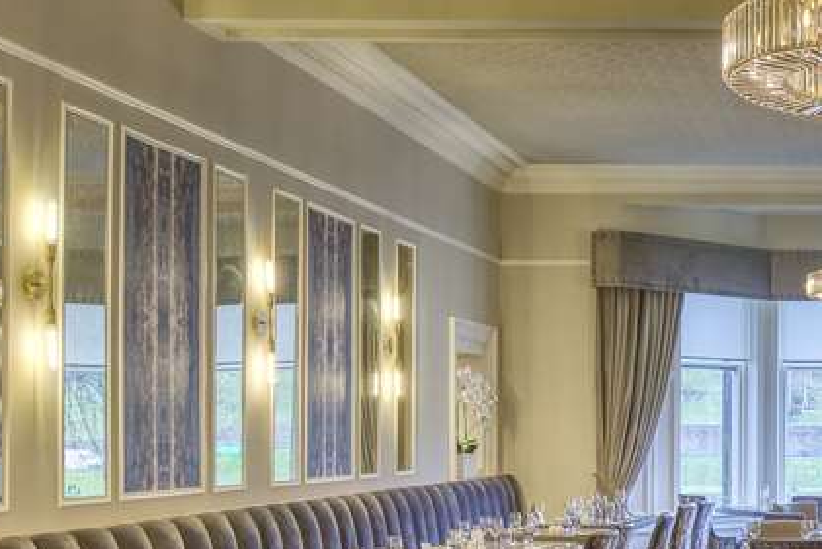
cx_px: 872
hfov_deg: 31.6
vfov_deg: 23.6
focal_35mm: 57
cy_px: 410
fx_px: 1302
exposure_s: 1/160
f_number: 8
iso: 800
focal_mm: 16
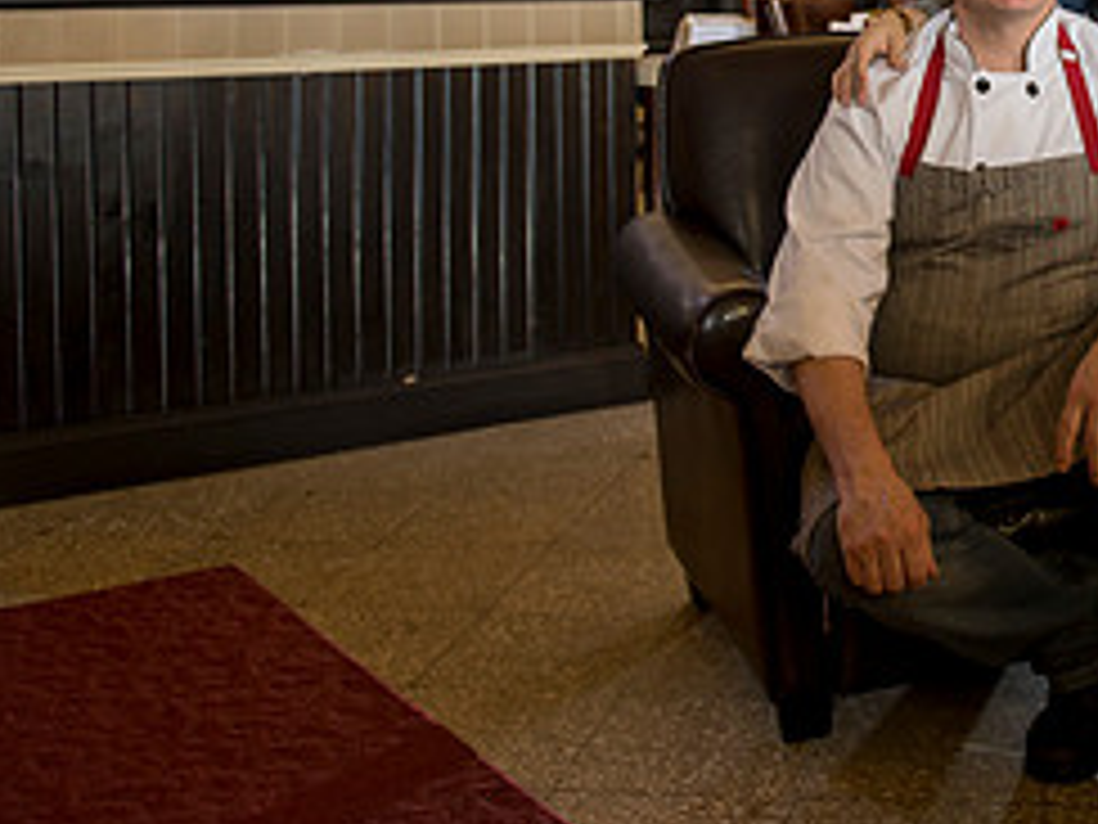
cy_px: 43
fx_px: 1871
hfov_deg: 30.8
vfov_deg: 24.0
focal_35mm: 59
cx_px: 1043
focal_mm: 24
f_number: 2.8
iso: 640
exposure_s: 1/80
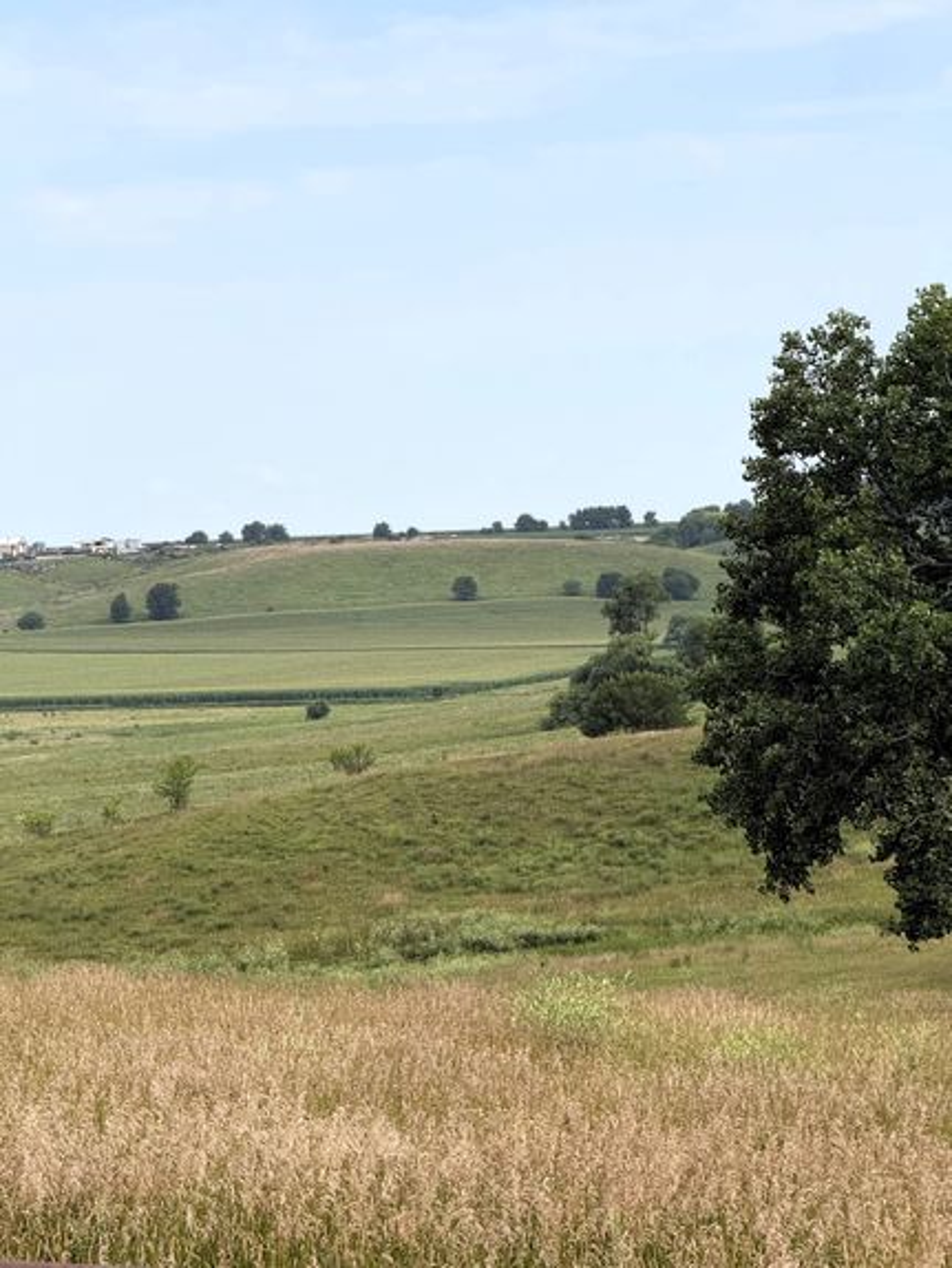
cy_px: 634
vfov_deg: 16.4
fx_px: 4397
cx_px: 476
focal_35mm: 120
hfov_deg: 12.4
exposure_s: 1/1730
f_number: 2.8
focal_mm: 15.66
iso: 64
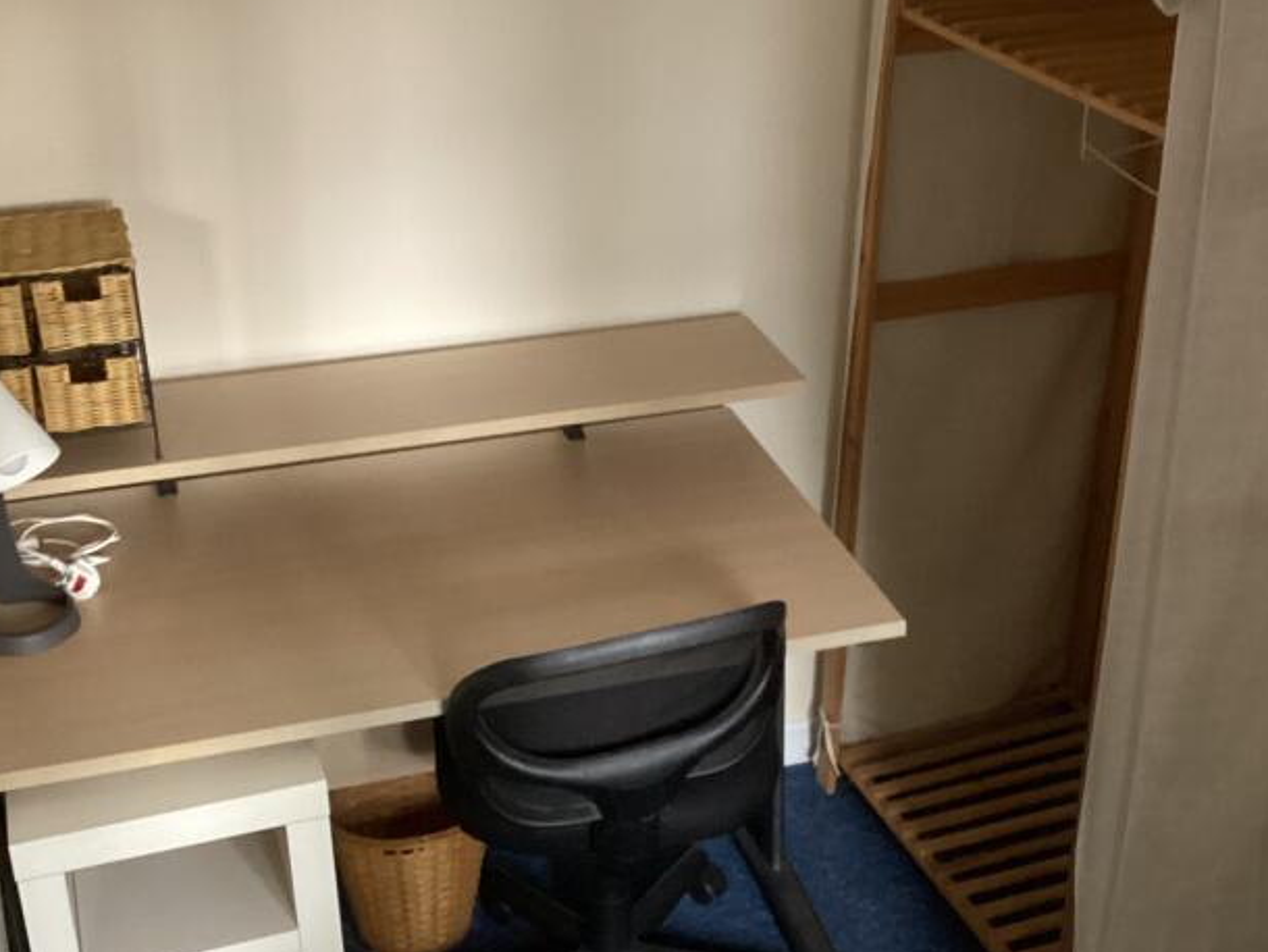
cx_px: 746
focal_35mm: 52
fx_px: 1906
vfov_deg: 28.1
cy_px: 466
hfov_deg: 36.7
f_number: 2.4
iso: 320
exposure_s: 1/33
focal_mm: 3.3
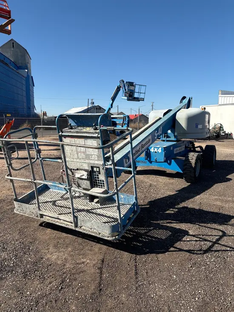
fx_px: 234
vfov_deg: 67.3
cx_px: 117
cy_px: 156
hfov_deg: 53.1
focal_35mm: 26
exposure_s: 1/3534
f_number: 1.6
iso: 50
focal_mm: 5.96
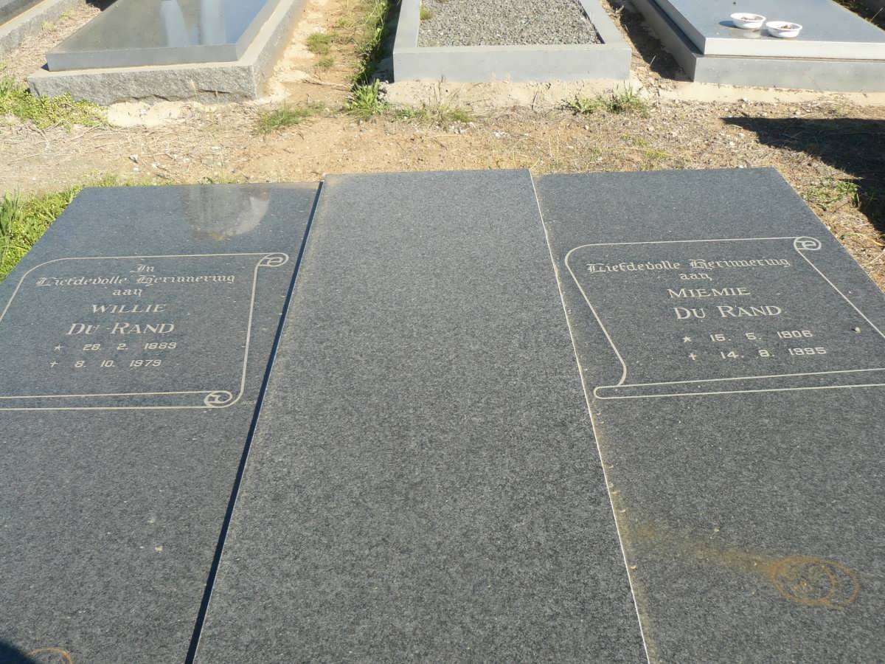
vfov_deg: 39.7
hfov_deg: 51.4
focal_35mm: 36
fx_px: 920
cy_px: 332
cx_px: 442
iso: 100
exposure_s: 1/250
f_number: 5.6
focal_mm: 6
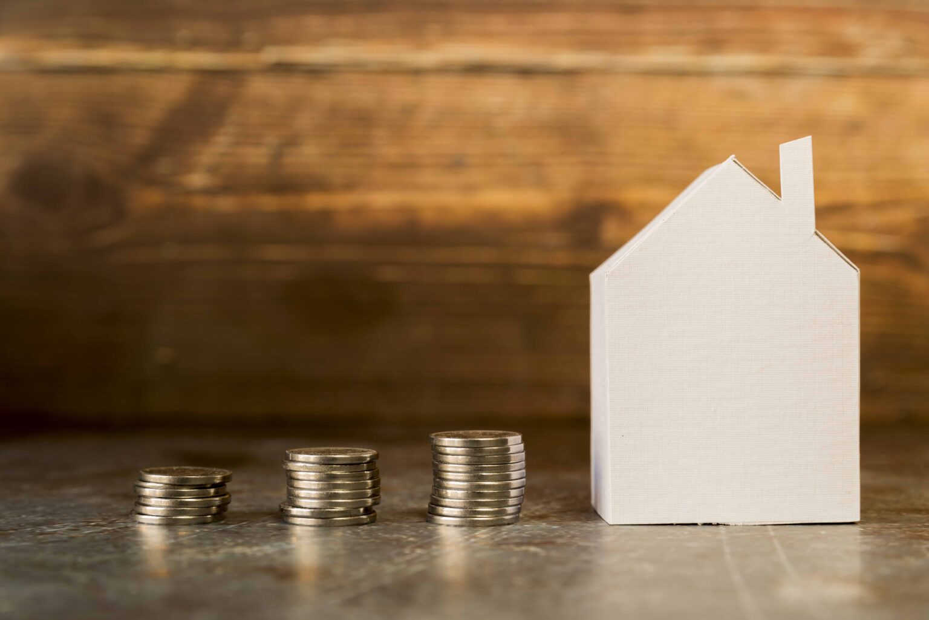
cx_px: 464
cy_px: 310
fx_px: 1936
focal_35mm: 75
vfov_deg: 18.2
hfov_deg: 27.0
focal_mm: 75
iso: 100
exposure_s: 1/4
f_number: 8
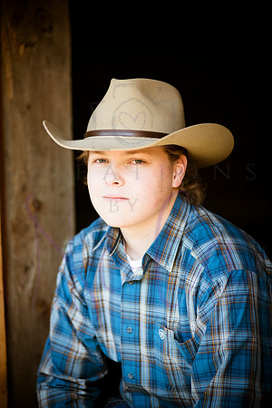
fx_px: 1530
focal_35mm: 135
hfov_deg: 10.2
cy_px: 204
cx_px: 136
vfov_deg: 15.2
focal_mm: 135
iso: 800
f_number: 2.8
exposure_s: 1/250
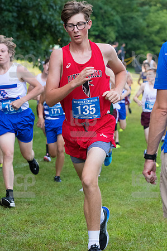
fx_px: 1046
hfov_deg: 9.1
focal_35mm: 150
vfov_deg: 13.7
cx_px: 84
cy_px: 126
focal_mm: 100
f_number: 5
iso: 3200
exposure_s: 1/1600
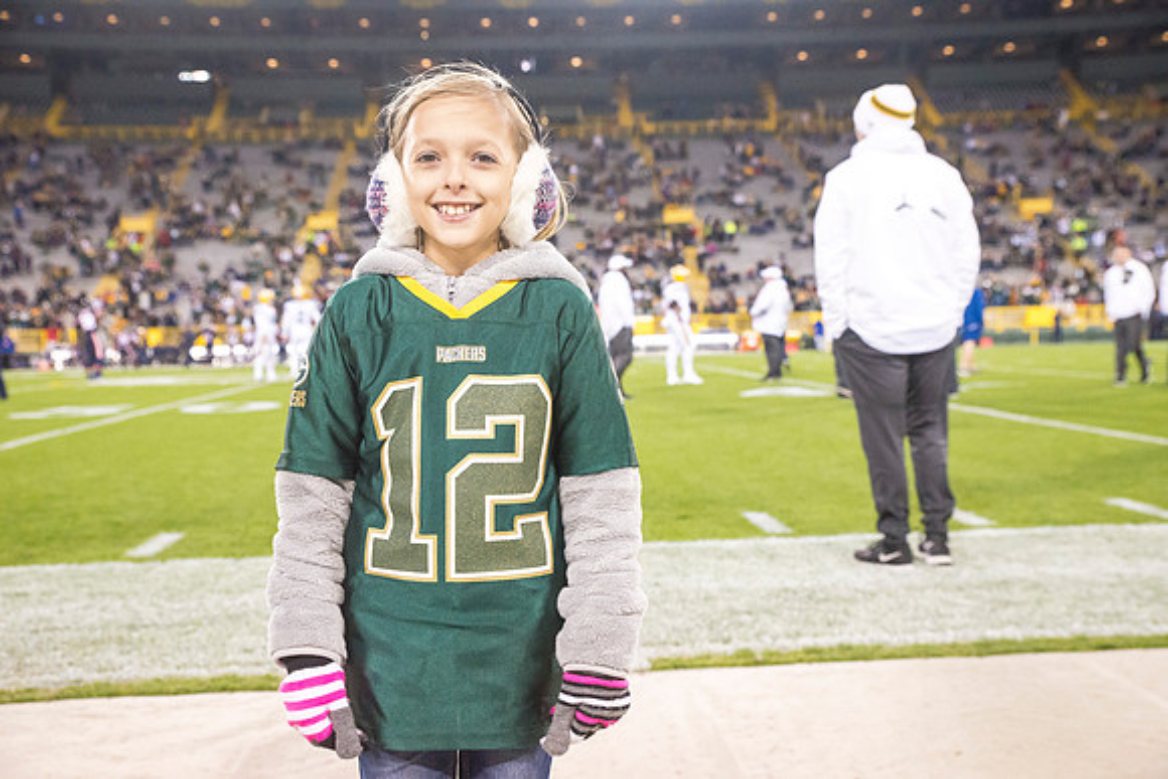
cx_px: 584
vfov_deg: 31.9
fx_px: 1363
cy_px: 390
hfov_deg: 46.4
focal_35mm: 42
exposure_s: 1/1000
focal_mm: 42
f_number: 5
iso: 5000
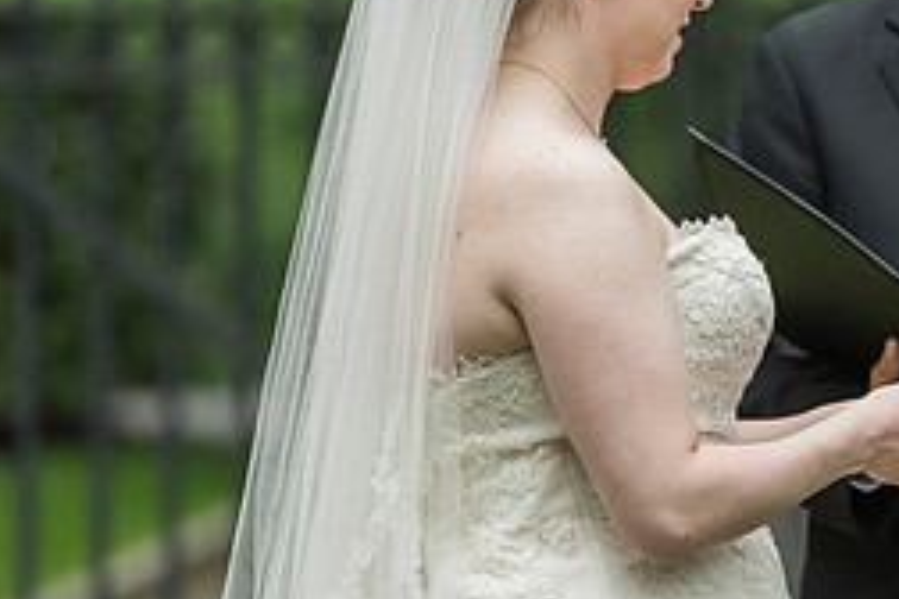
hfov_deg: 4.5
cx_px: 863
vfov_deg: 3.0
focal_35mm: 460
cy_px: 180
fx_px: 11486
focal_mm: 200
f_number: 4
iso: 800
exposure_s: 1/500
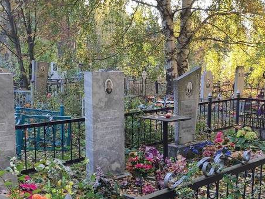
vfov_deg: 24.6
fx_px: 452
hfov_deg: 32.6
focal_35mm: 59
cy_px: 138
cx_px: 155
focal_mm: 4.77
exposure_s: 1/100
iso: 119
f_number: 1.75
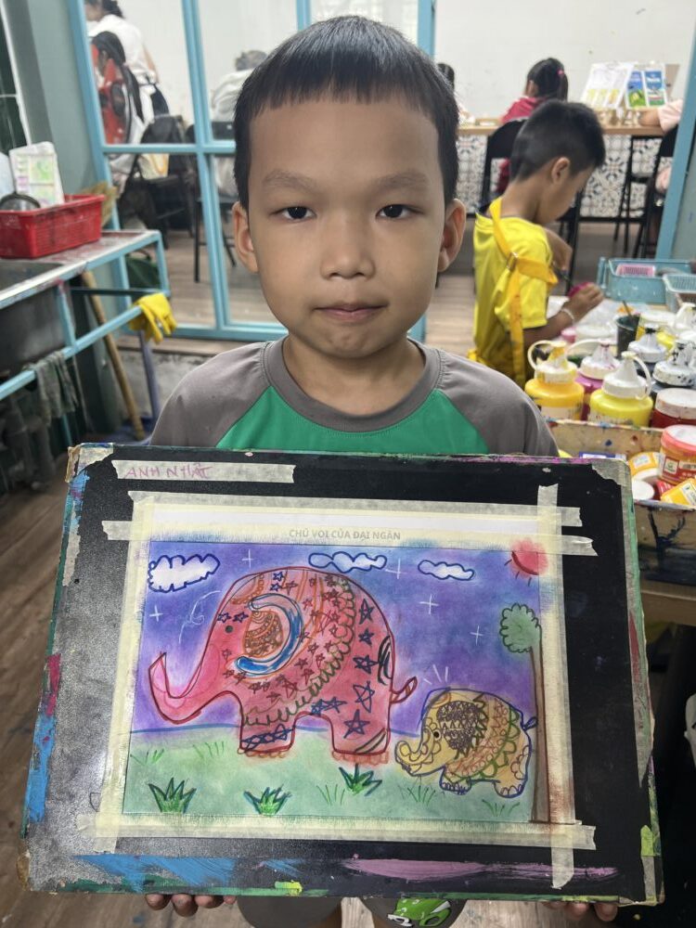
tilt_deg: -26.9
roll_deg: +1.8
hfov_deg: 53.1
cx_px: 348
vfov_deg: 67.3
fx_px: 697
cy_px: 464
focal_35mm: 26
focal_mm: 5.7
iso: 80
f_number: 1.5
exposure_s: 1/50
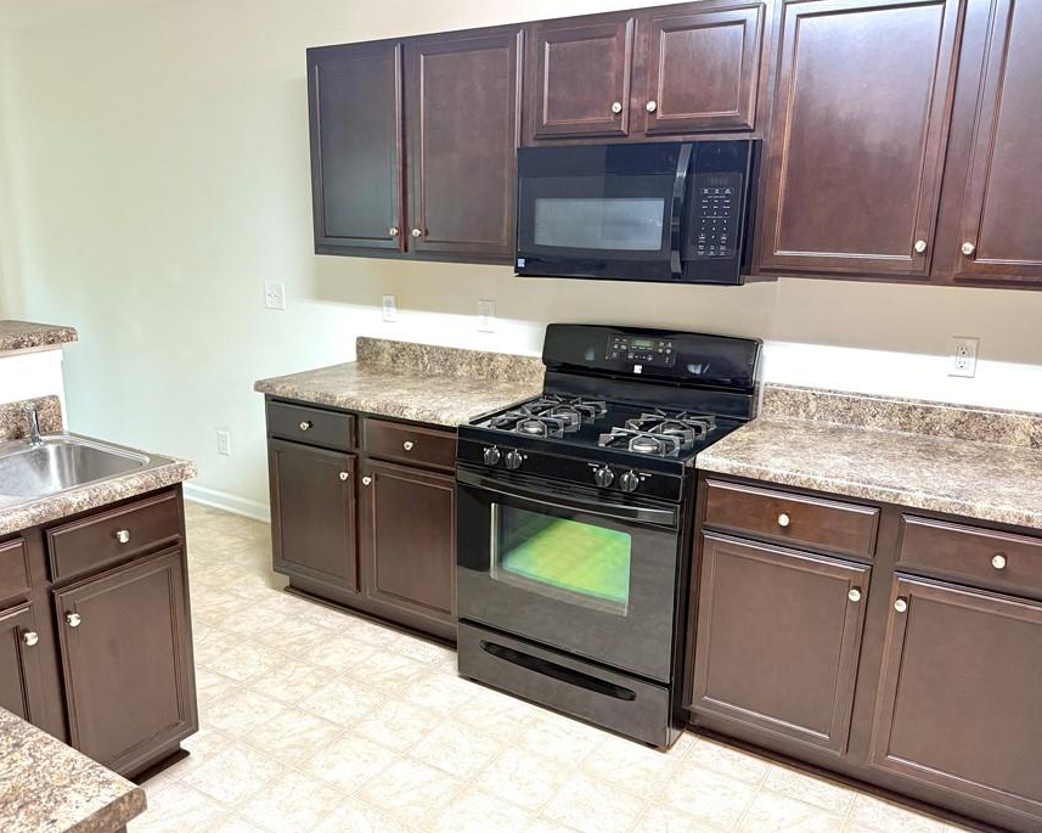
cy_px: 430
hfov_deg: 62.0
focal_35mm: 28
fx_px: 863
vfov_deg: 51.5
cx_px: 460
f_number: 1.78
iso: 320
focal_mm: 6.76
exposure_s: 1/60
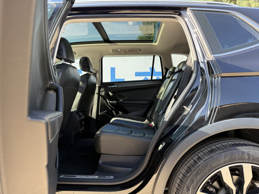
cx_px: 130
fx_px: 180
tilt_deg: -0.5
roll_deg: -0.9
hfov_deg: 71.6
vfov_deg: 56.8
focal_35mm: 24
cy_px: 97
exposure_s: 1/243
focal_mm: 6.76
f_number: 1.78
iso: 100
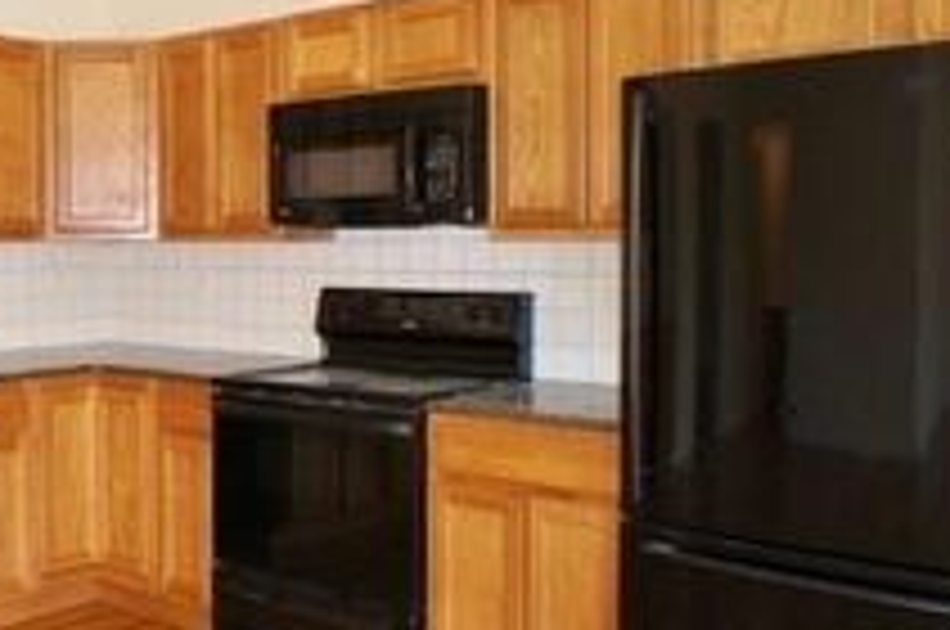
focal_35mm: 57
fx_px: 1502
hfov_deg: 32.8
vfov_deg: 23.7
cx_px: 50
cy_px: 263
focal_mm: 16
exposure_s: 1/60
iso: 320
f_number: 2.8
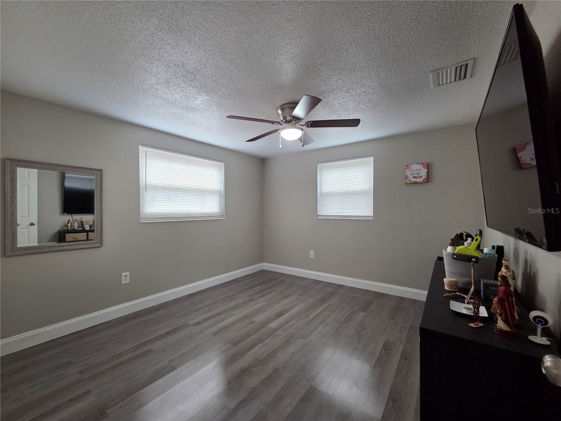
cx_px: 280
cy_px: 210
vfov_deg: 89.9
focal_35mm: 13
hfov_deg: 106.2
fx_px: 211
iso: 250
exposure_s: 1/60
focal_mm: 2.2
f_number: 2.2
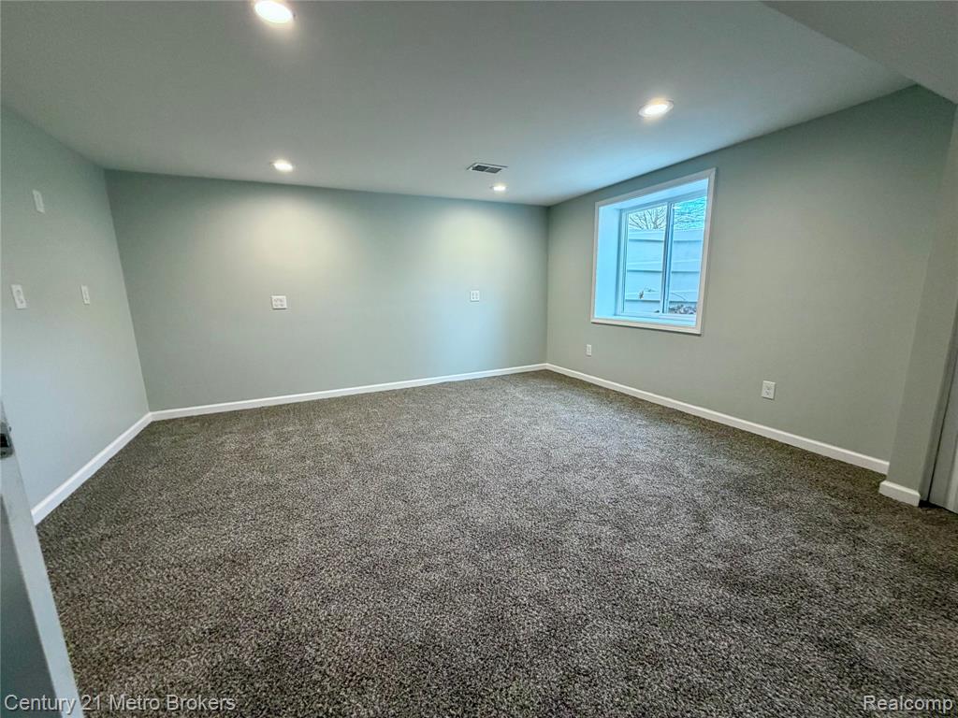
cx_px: 479
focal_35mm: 14
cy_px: 359
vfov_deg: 85.7
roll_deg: +1.4
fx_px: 387
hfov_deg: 102.1
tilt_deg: -10.9
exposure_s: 1/60
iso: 200
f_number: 2.2
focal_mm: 2.22
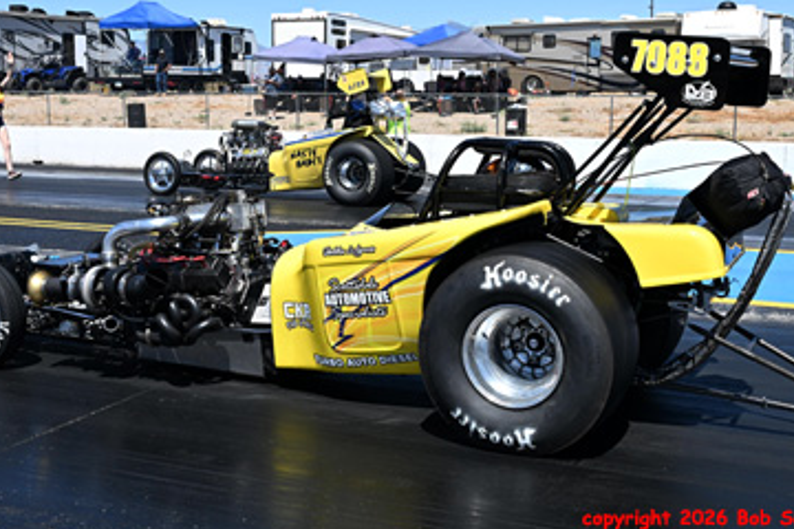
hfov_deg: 39.6
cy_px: 255
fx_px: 1103
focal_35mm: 50
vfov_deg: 27.0
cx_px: 382
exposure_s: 1/2000
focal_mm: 24
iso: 400
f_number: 5.6
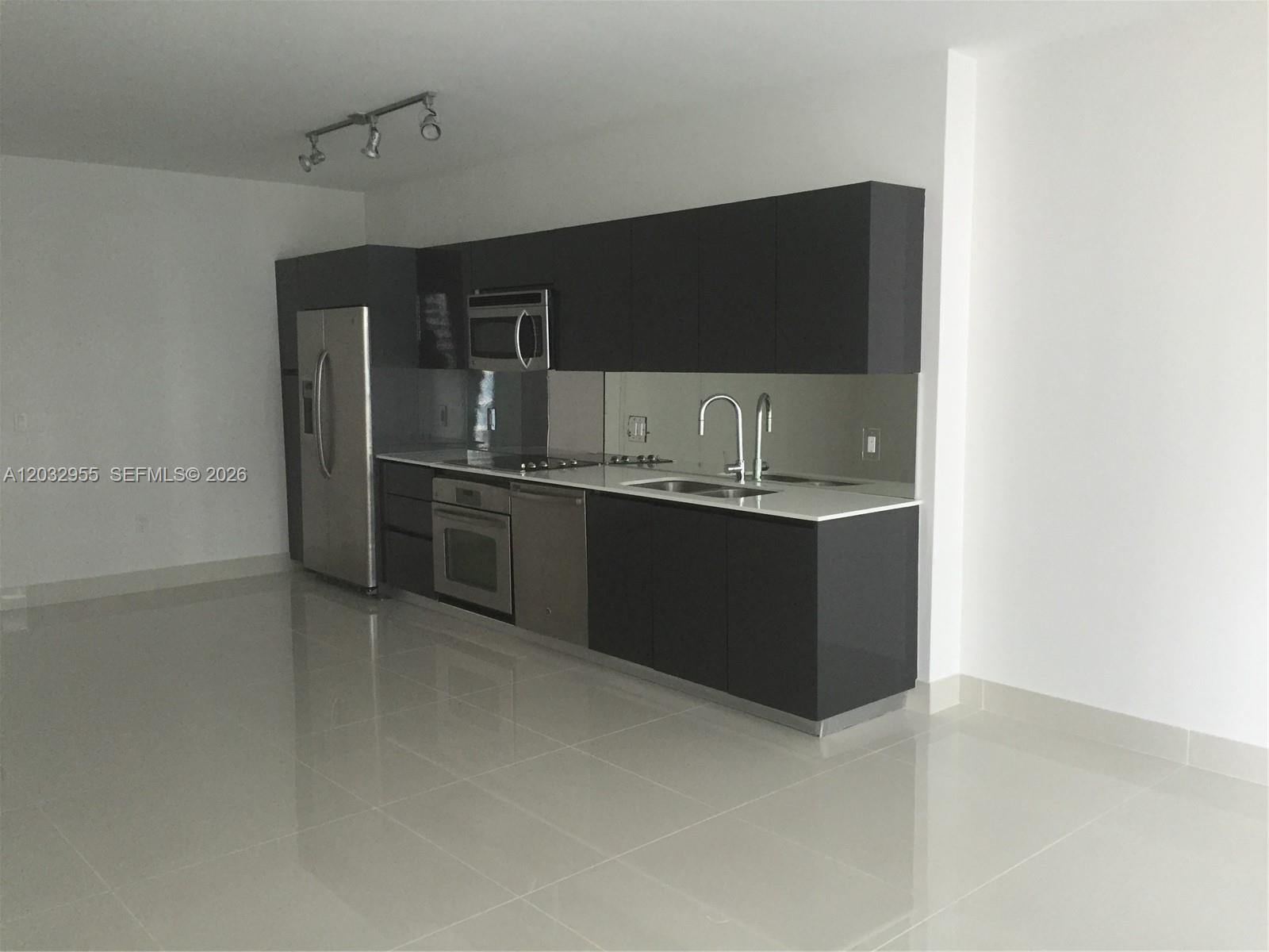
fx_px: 1063
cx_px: 634
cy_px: 476
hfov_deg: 61.7
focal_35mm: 29
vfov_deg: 48.2
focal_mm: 4.15
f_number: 2.2
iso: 125
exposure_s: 1/30
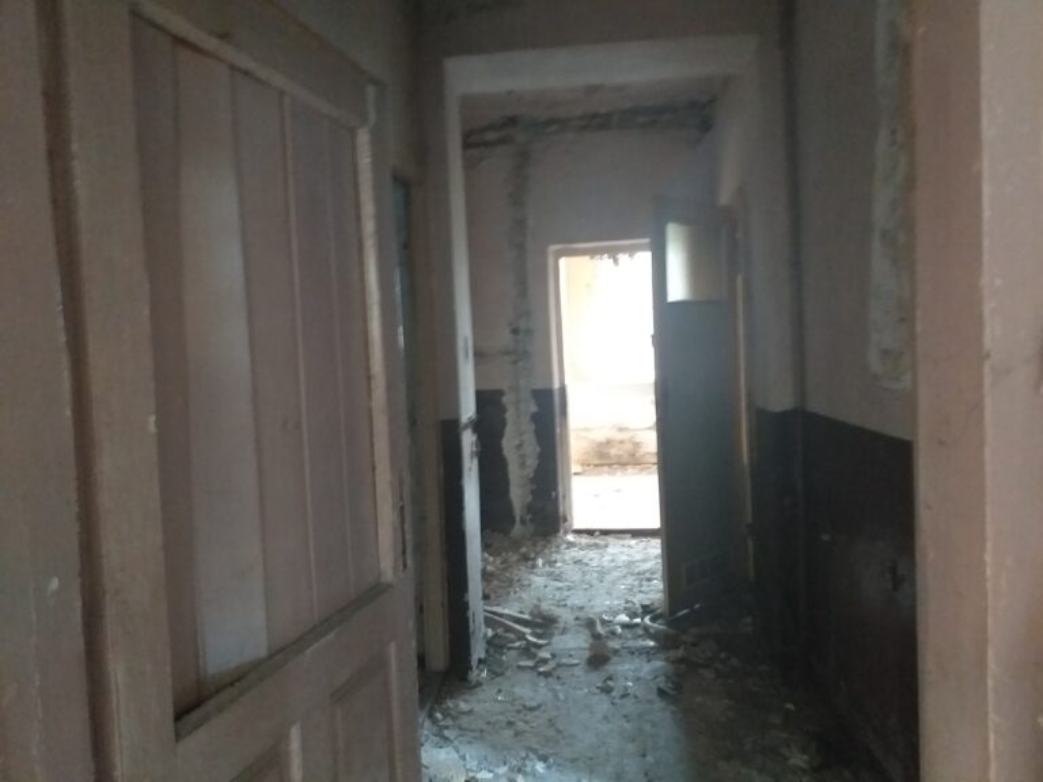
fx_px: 814
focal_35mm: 27
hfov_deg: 65.3
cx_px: 522
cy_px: 391
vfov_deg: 51.4
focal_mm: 3.6
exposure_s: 1/25
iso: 400
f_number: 1.9
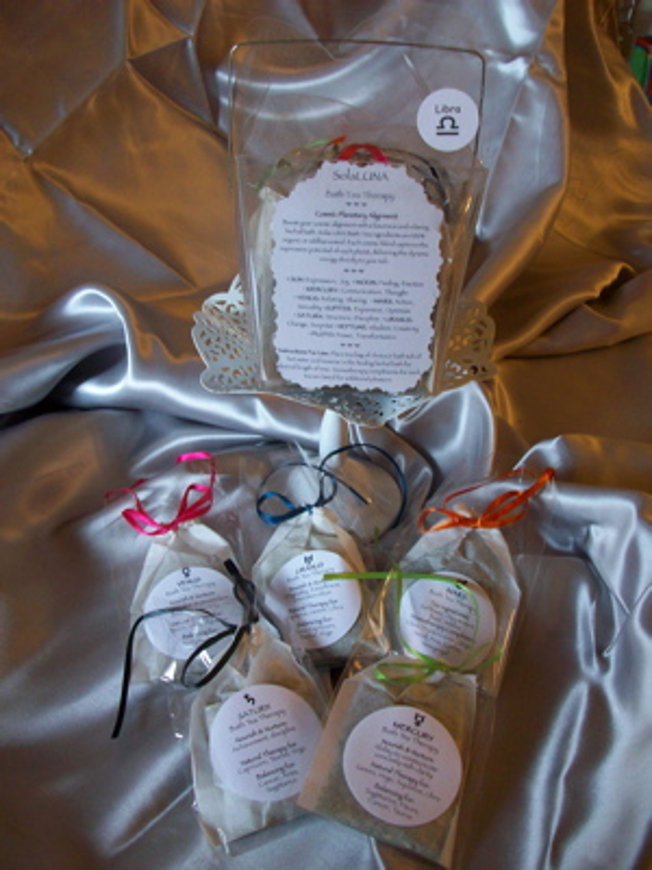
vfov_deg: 54.0
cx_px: 326
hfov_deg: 41.8
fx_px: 854
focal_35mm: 34
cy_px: 435
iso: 160
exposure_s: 1/14.7
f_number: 2.8
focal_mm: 5.7
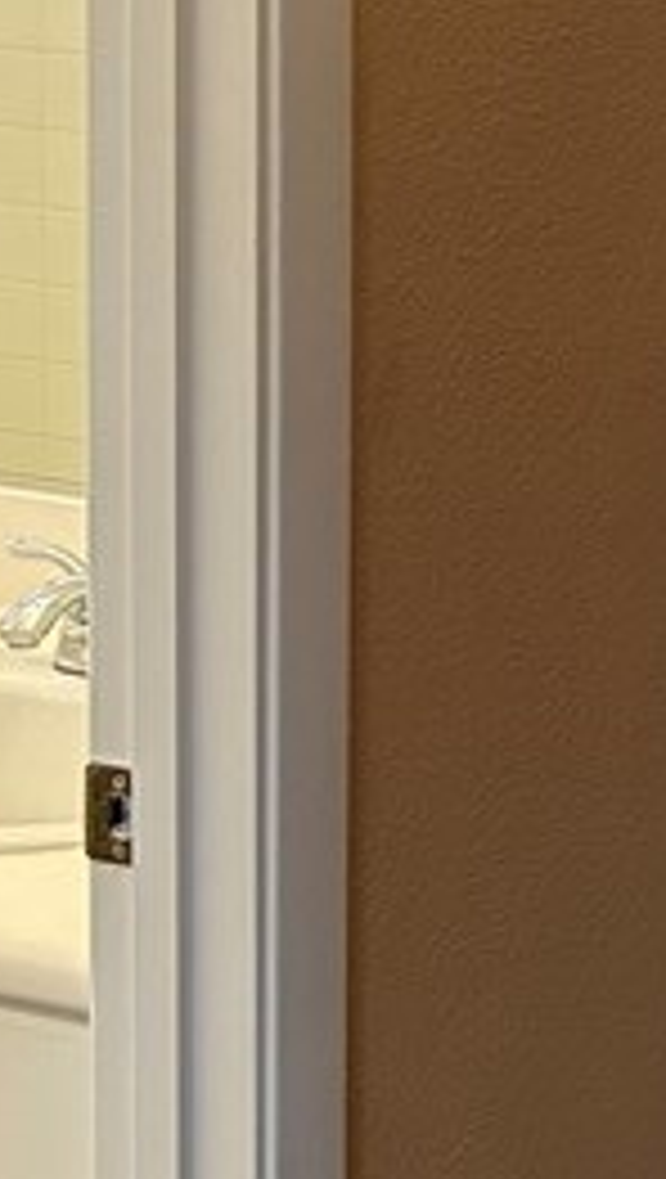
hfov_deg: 10.3
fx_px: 3192
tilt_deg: -5.3
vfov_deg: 20.5
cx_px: 1584
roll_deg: -3.4
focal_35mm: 102
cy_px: 130
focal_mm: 6.86
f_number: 1.78
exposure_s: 1/120
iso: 200
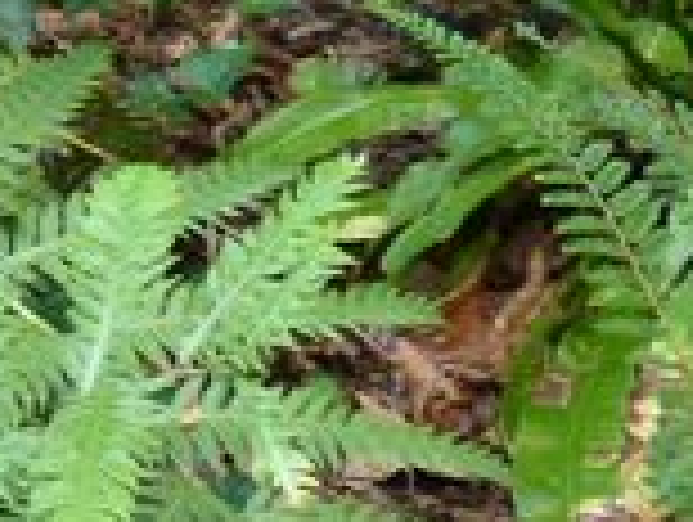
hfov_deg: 9.1
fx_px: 3950
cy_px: 230
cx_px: -909
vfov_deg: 7.6
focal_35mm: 197
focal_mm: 6.7
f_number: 3.1
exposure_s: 1/30
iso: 400
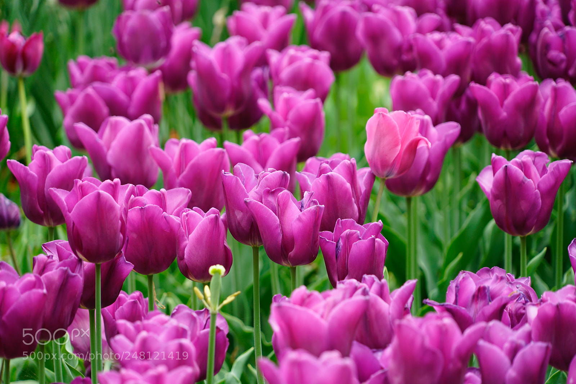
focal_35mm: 237
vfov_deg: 5.8
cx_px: 288
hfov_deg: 8.7
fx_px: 3792
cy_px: 192
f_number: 6.3
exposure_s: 1/250
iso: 500
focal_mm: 237
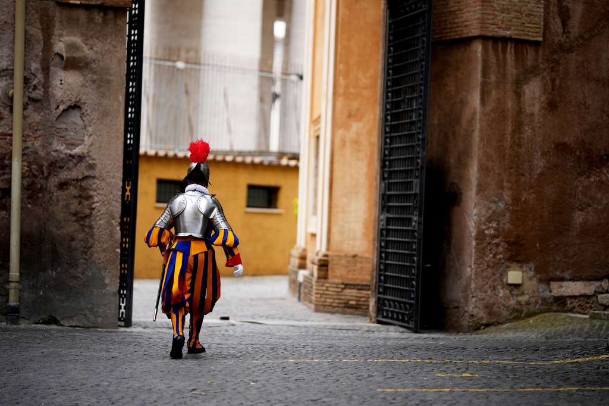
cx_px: 304
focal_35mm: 135
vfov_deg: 10.2
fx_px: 2283
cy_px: 203
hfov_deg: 15.2
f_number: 1.8
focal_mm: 135
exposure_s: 1/1600
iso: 160
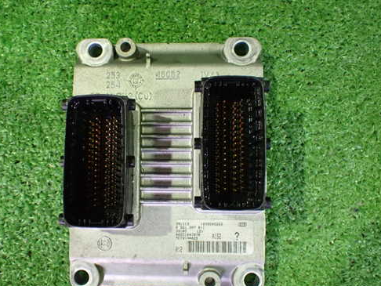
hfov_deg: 50.0
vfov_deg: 38.7
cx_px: 163
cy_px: 157
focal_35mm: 37
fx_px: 407
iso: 800
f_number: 2.3
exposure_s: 1/30
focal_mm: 5.4
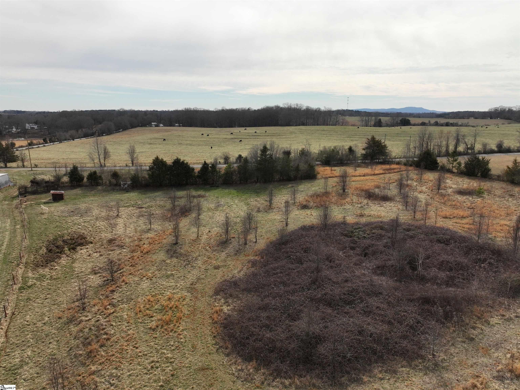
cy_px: 195
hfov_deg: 71.6
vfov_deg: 56.8
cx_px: 260
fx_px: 360
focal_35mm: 24
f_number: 2.8
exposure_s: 1/400
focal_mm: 12.29
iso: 190
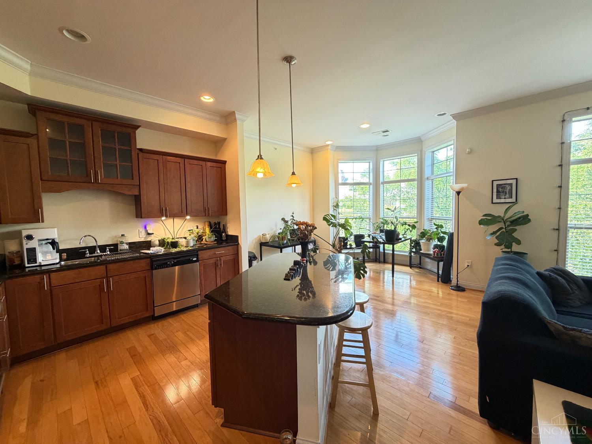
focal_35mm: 14
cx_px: 296
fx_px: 239
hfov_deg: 102.1
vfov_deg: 85.7
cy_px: 222
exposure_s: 1/60
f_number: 2.2
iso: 320
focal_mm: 2.22
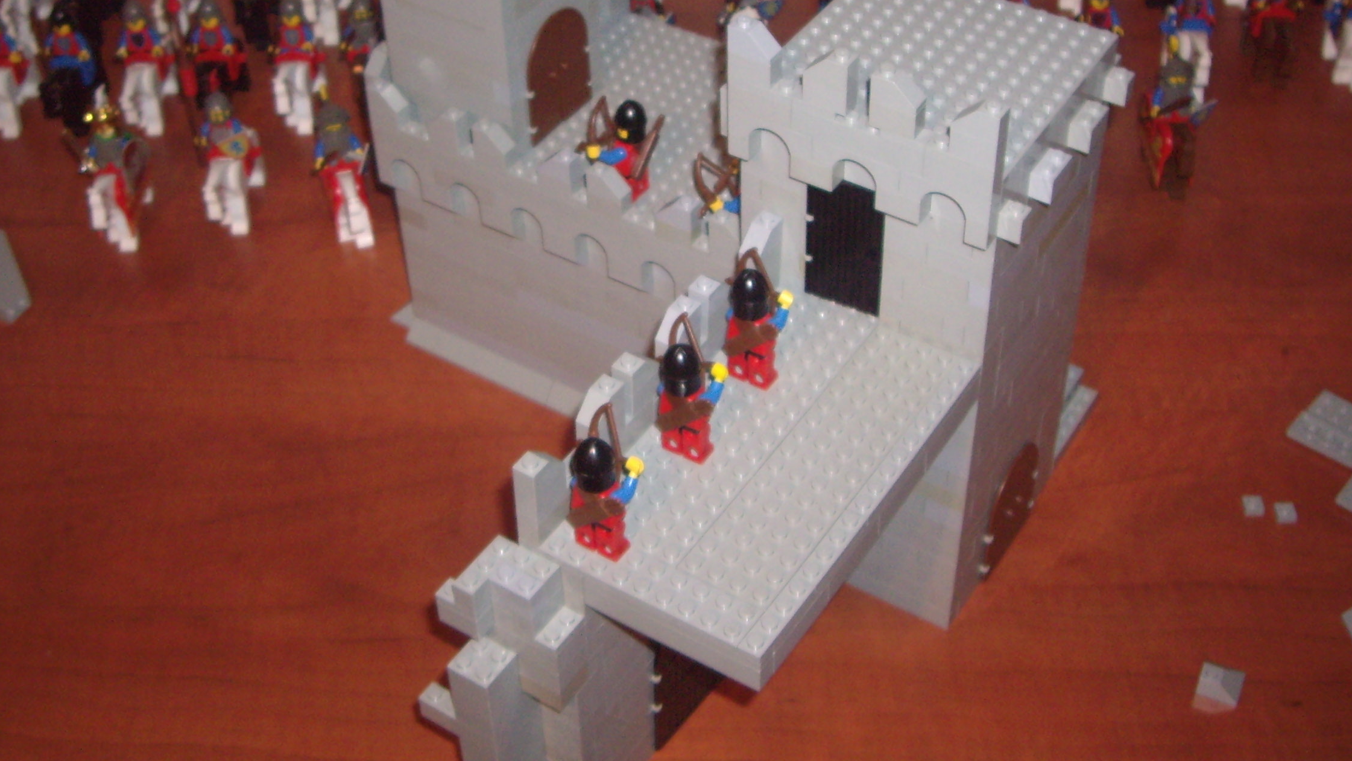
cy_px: 197
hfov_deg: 39.8
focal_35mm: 52
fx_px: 1864
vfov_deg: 22.9
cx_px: 611
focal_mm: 6.2
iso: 200
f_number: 2.7
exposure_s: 1/40
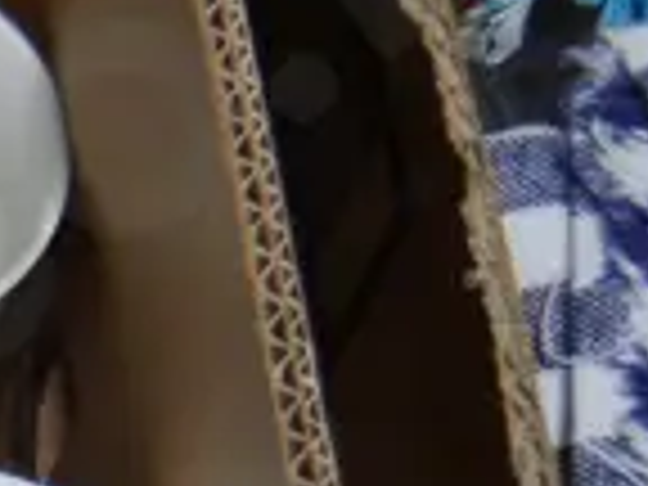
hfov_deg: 8.5
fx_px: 3725
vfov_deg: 7.1
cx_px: -1206
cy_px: 1125
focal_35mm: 199
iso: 200
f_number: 3.5
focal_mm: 14
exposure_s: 1/125
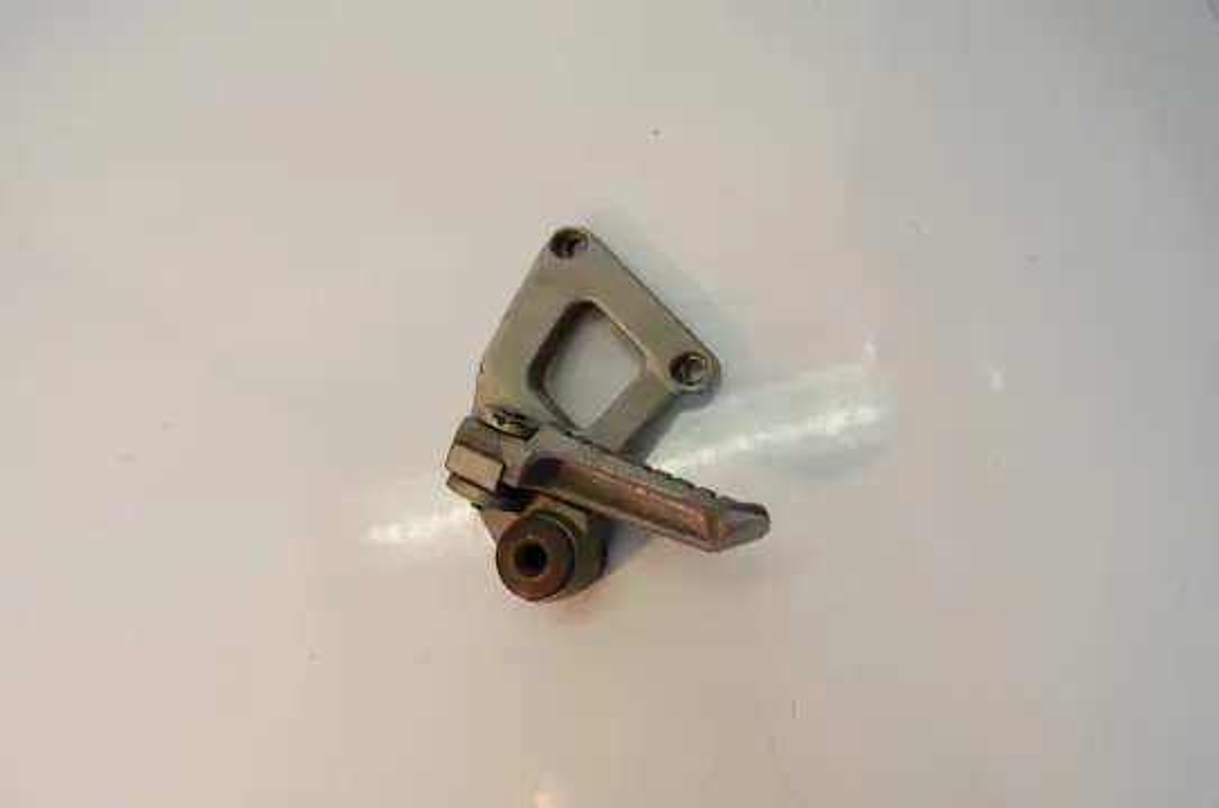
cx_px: 610
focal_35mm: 28
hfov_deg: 64.6
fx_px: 963
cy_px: 404
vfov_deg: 45.5
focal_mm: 19
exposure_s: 1/125
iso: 400
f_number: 5.6
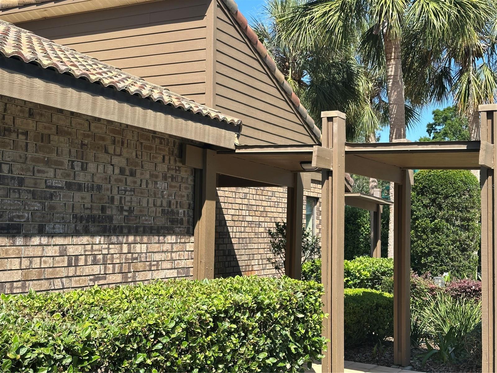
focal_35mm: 48
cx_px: 248
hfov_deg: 39.7
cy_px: 186
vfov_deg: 30.3
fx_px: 689
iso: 64
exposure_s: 1/1639
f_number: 1.78
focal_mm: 6.86
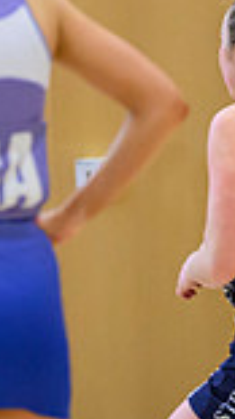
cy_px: 389
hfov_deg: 1.0
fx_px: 13304
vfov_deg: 1.8
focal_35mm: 1199
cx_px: -422
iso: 3200
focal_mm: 200
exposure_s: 1/1000
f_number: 3.2
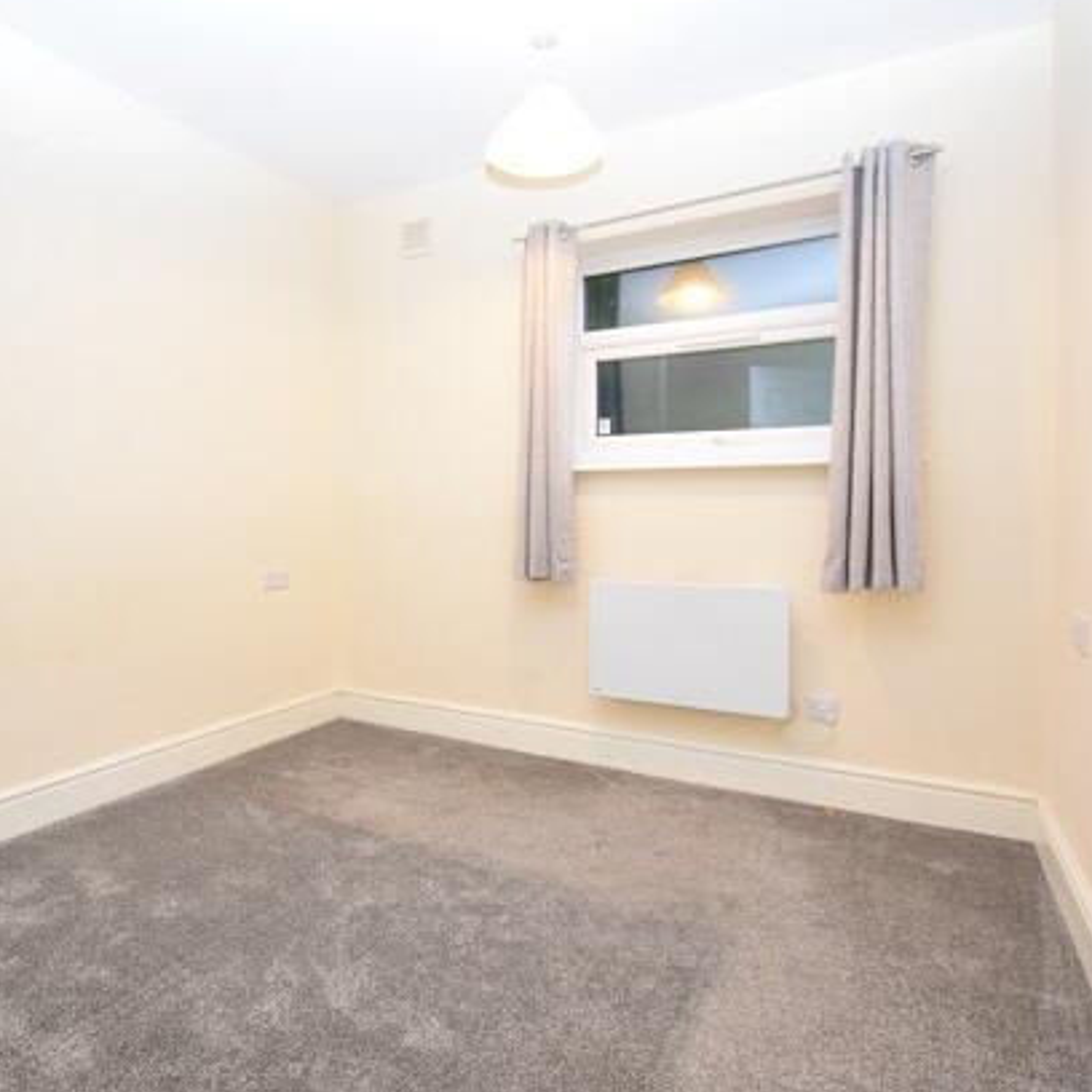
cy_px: 530
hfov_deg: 73.7
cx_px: 418
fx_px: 714
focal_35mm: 20
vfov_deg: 74.8
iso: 800
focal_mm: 10
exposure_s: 1/60
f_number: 4
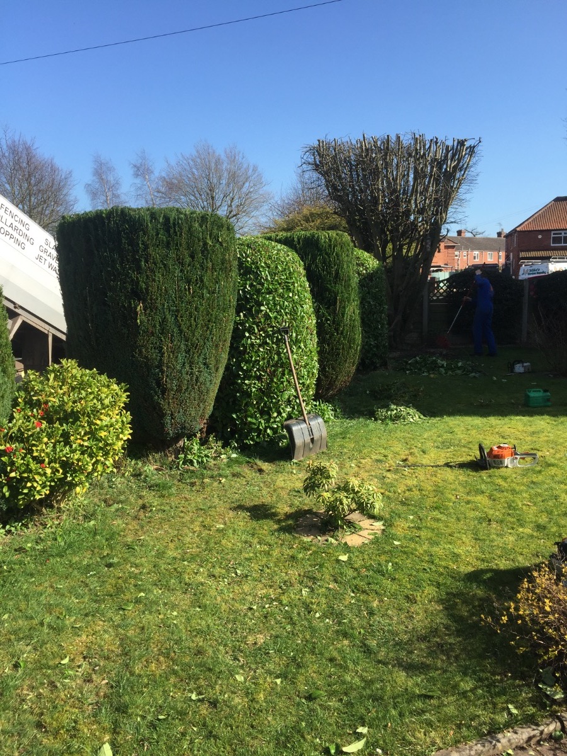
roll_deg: +0.7
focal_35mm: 29
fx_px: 633
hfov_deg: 48.2
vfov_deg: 61.7
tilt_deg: -6.6
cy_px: 378
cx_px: 284
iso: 32
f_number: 2.2
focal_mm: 4.15
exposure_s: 1/1199
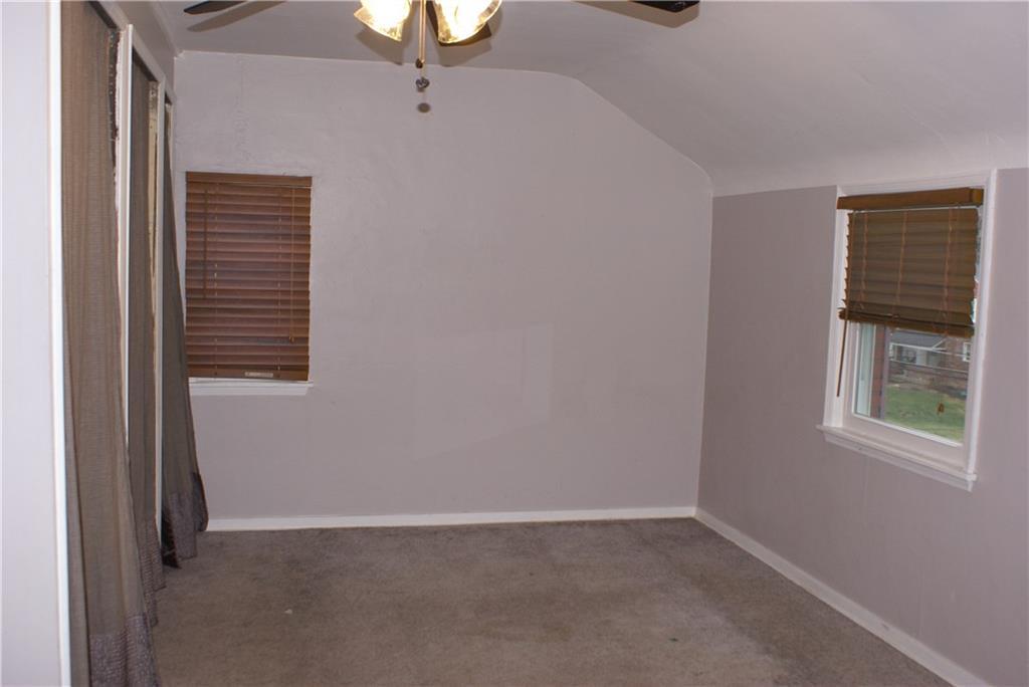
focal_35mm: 36
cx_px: 514
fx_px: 1030
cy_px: 344
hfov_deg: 53.1
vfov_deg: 36.9
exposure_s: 1/60
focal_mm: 24
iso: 400
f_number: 5.6
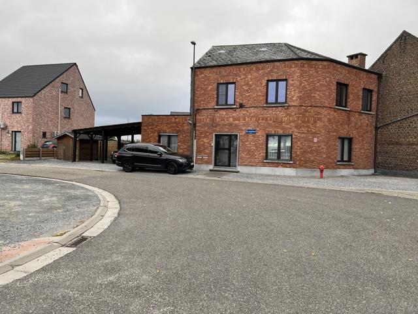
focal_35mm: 26
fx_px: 314
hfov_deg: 67.3
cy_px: 157
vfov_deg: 53.1
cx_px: 209
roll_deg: -2.2
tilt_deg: -1.2
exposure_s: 1/160
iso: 40
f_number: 1.5
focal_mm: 5.7
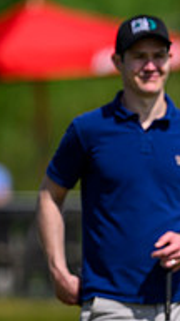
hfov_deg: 1.0
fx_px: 10759
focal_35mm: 1268
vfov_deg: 1.7
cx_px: 477
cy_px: 163
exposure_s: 1/5000
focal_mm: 400
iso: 500
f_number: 4.5
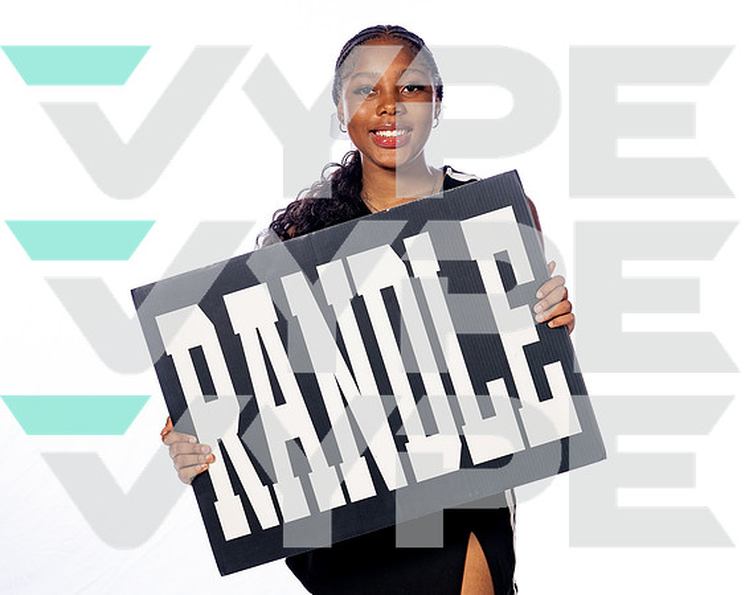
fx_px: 1505
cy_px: 261
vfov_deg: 22.4
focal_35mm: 68
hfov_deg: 27.8
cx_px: 323
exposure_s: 1/250
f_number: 7.1
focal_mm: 54
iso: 250
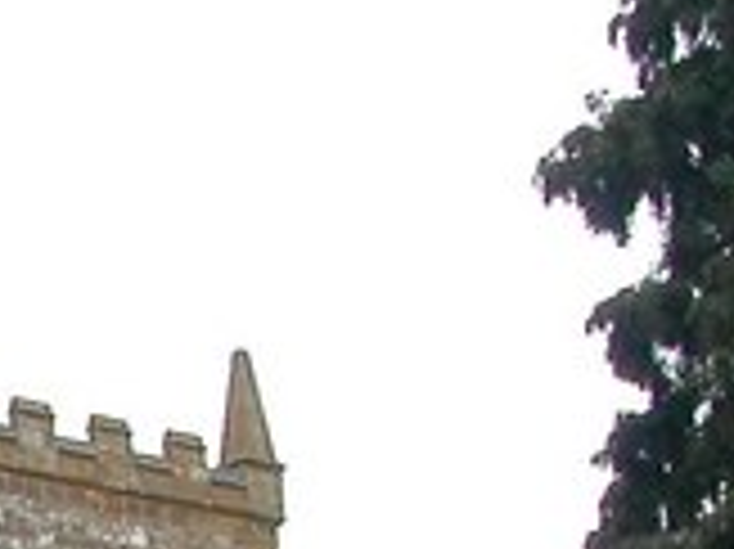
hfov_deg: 13.0
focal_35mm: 145
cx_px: -329
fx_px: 3072
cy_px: 1062
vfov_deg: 9.6
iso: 100
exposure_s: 1/165
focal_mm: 5.6
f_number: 4.5
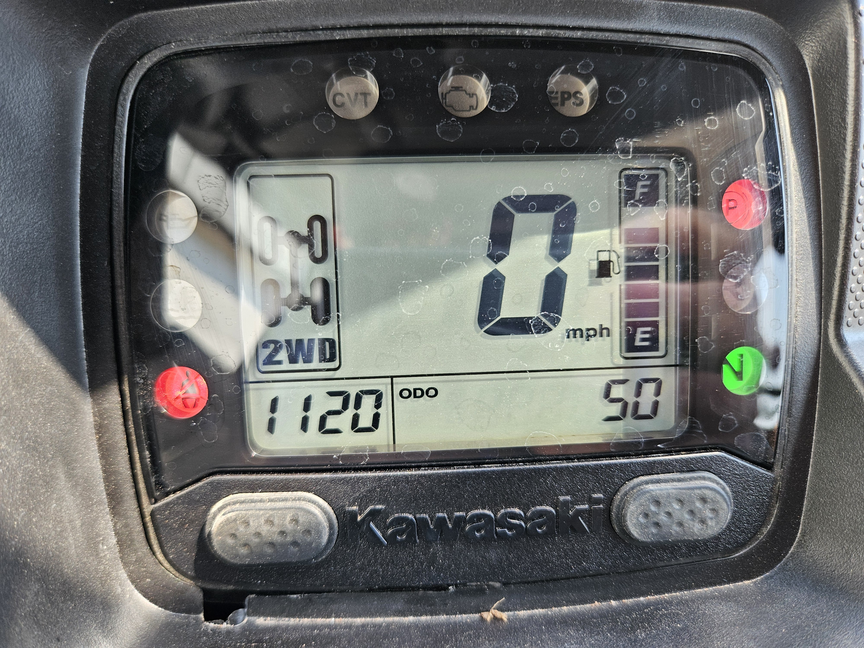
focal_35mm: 23
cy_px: 324
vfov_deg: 58.9
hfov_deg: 73.9
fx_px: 574
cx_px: 432
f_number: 1.8
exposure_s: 1/207
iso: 100
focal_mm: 5.4
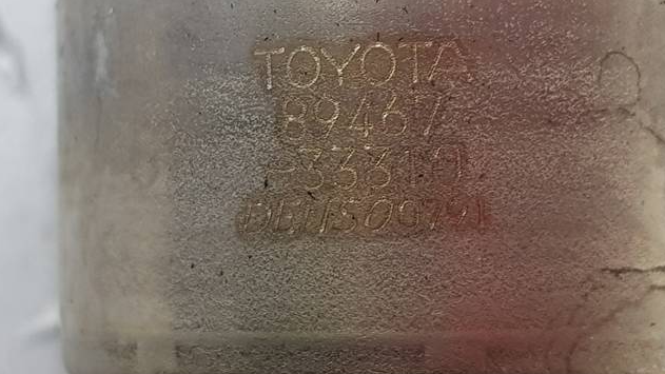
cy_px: 147
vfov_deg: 25.9
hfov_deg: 44.5
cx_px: 307
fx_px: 811
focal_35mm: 46
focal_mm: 4.2
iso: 100
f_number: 1.7
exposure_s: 1/50
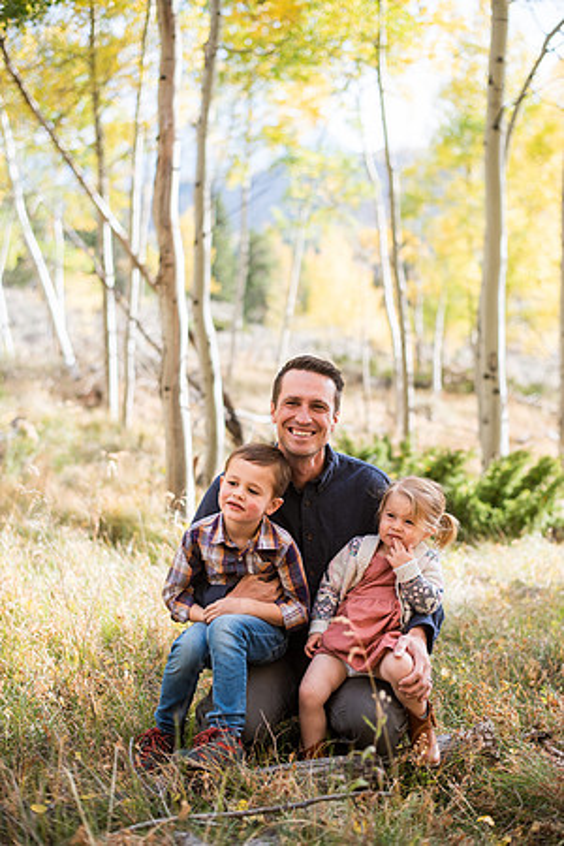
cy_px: 423
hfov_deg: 27.0
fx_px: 1175
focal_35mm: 50
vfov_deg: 39.6
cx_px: 282
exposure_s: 1/800
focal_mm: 50
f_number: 2.2
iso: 200
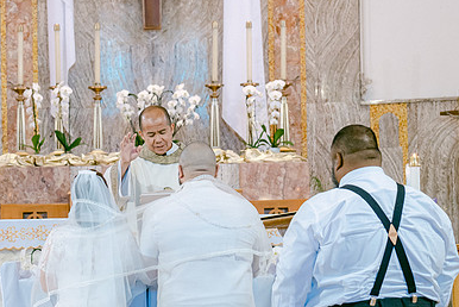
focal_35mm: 113
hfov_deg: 18.0
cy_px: 186
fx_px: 1442
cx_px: 157
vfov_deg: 12.1
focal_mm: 50
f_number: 2.8
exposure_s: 1/160
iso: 1600
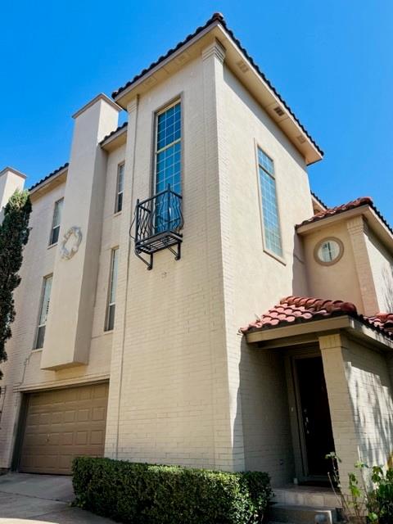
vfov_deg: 67.3
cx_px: 196
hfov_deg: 53.1
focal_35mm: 26
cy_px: 262
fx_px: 394
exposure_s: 1/2353
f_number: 1.5
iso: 50
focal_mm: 5.7
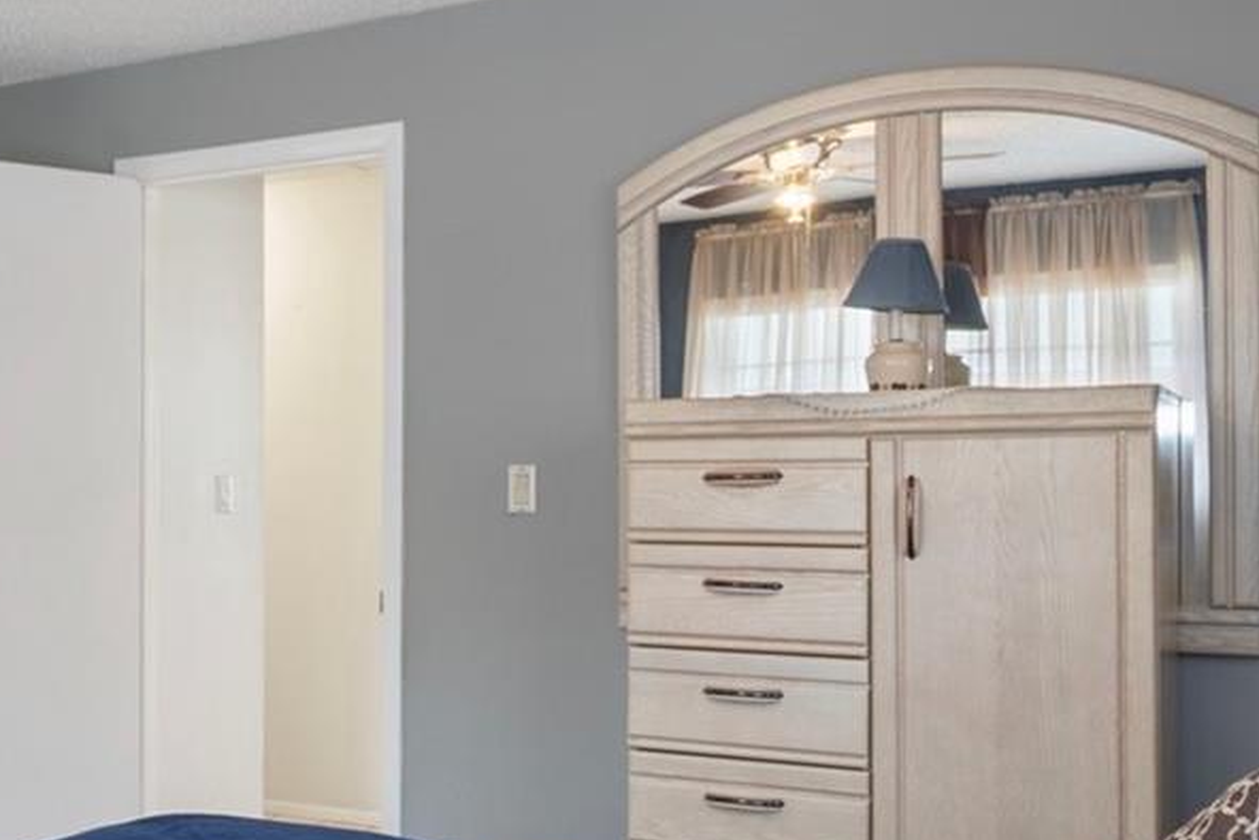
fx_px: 1609
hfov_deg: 40.8
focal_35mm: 46
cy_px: 537
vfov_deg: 29.1
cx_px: 239
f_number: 9
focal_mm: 17
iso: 320
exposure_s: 3.2
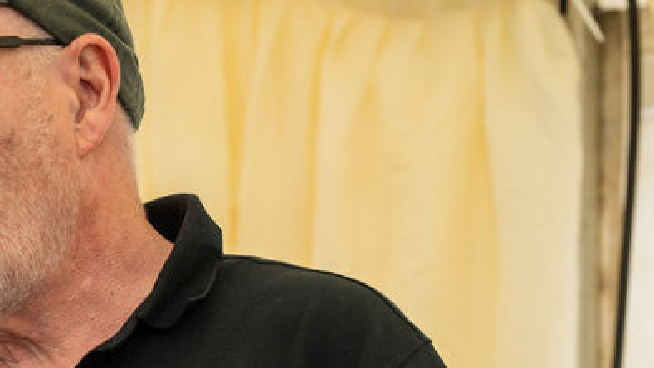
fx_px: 3254
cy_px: 371
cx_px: -120
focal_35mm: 188
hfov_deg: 11.3
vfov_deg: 6.5
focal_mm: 58.8
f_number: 2.8
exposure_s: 1/125
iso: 125
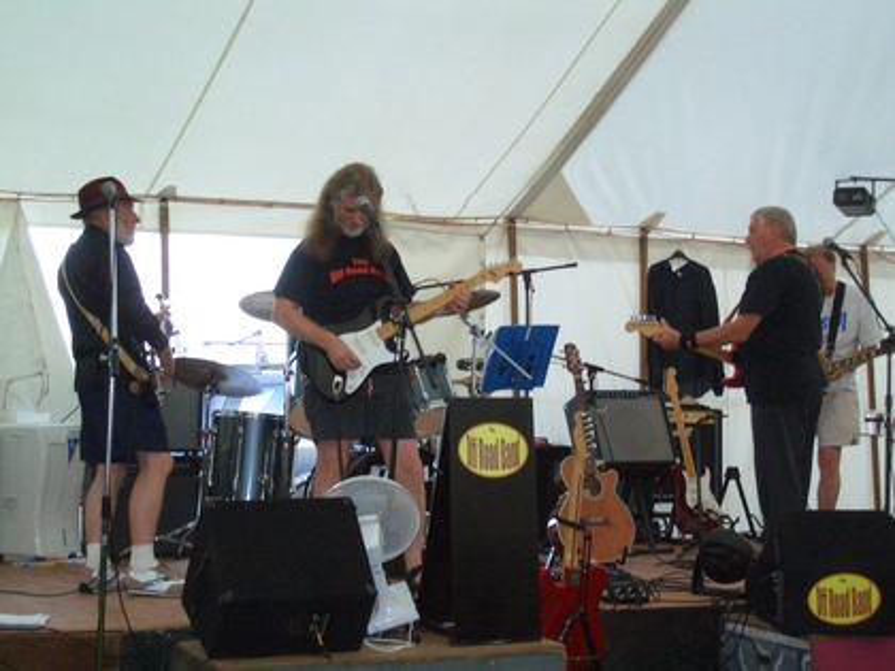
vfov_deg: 23.7
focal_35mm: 62
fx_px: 1603
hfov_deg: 31.2
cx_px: 448
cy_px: 336
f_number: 3.5
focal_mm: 10.2
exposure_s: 1/60
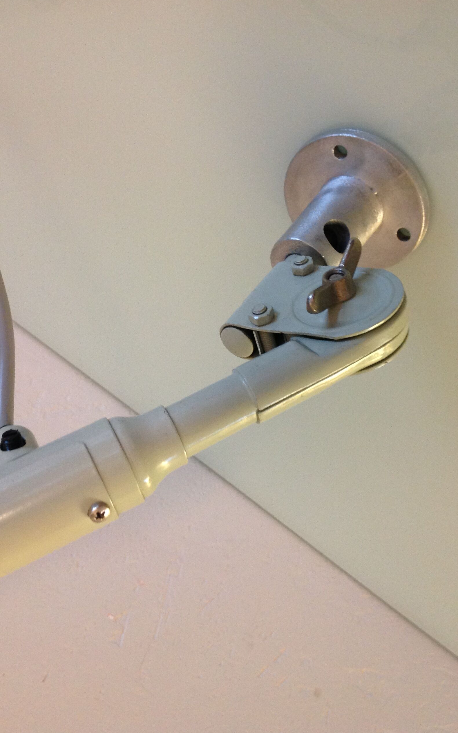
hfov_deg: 33.6
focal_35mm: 38
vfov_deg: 51.5
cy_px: 363
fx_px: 759
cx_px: 229
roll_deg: -38.7
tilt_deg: -34.8
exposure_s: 1/17
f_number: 2.4
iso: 250
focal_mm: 4.28
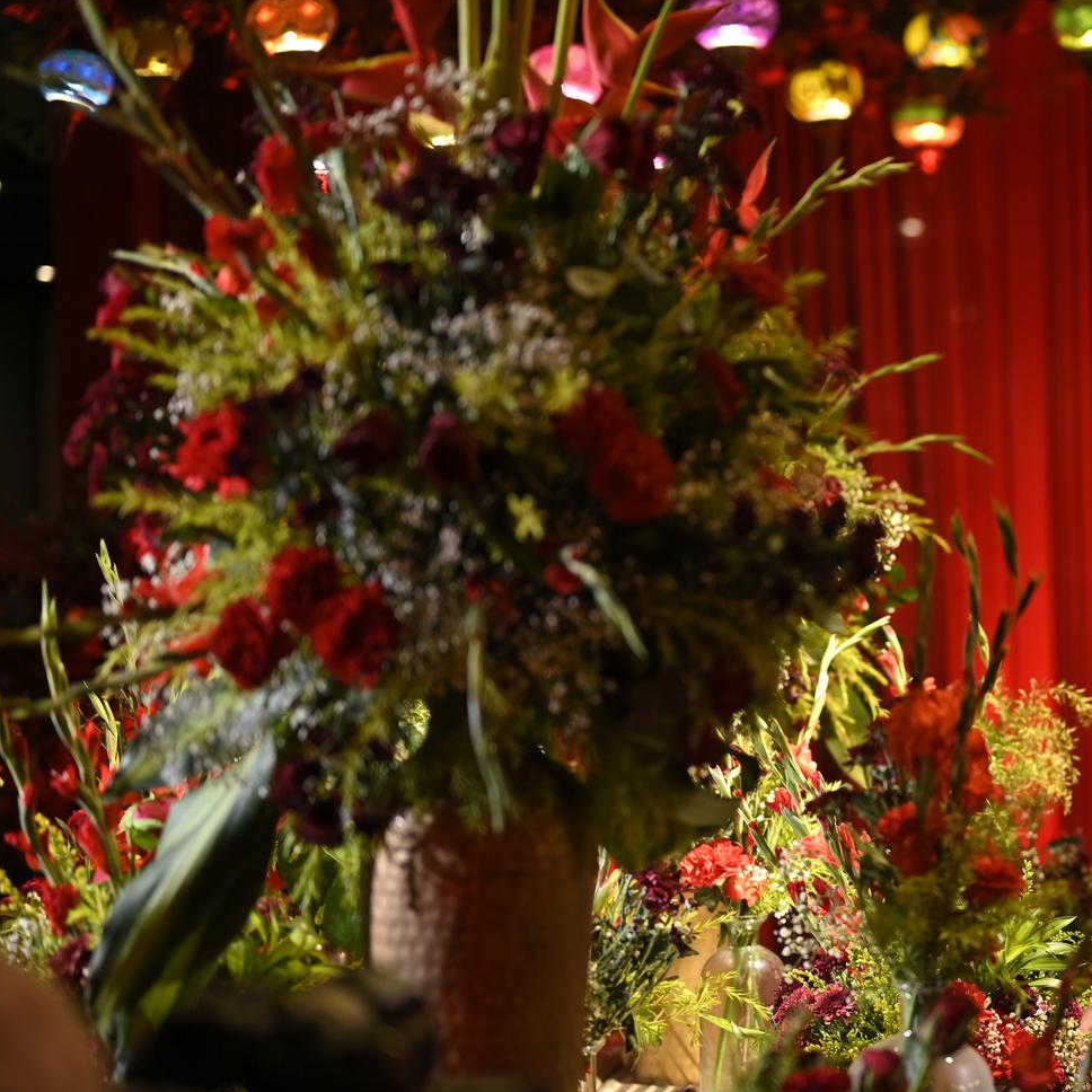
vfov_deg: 21.9
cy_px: 571
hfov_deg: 21.4
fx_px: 2820
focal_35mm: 79
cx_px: 1005
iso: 500
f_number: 2
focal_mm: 50
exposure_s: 1/200
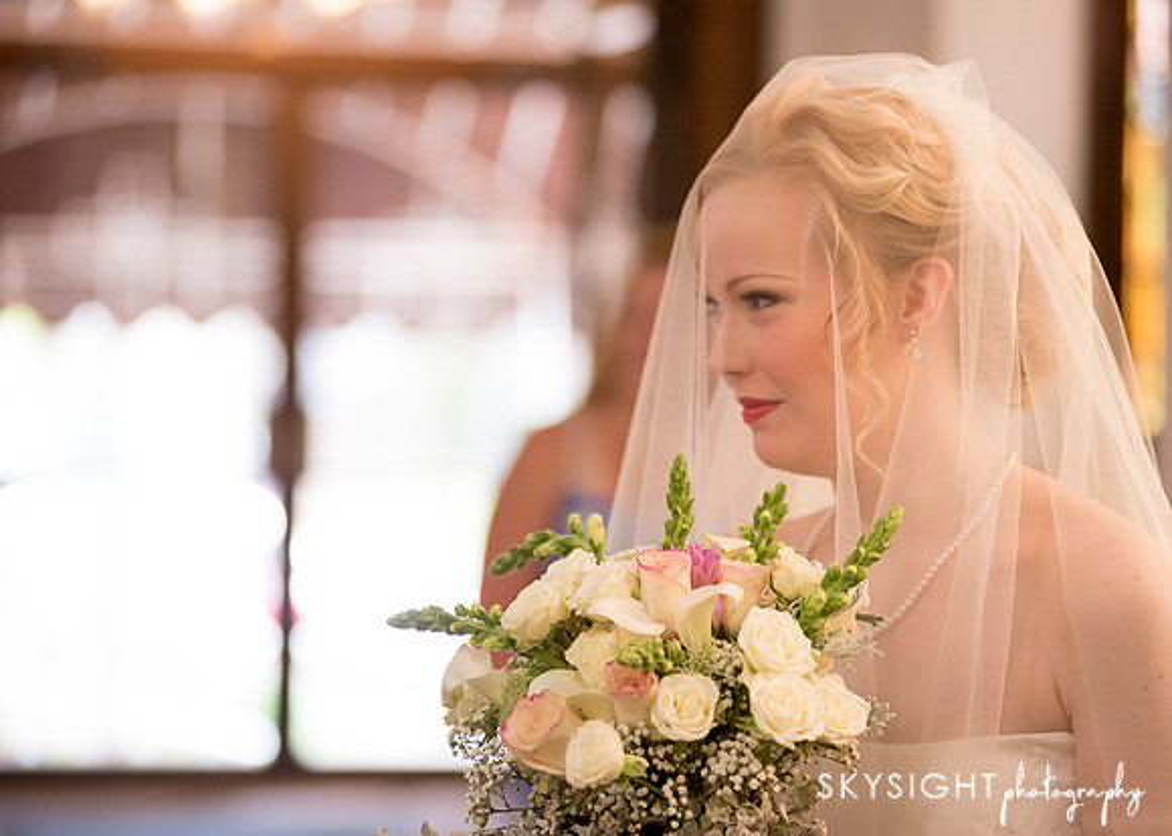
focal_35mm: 121
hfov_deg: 16.5
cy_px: 419
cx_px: 639
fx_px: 4042
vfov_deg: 11.8
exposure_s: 1/200
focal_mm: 112
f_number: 2.8
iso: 4000
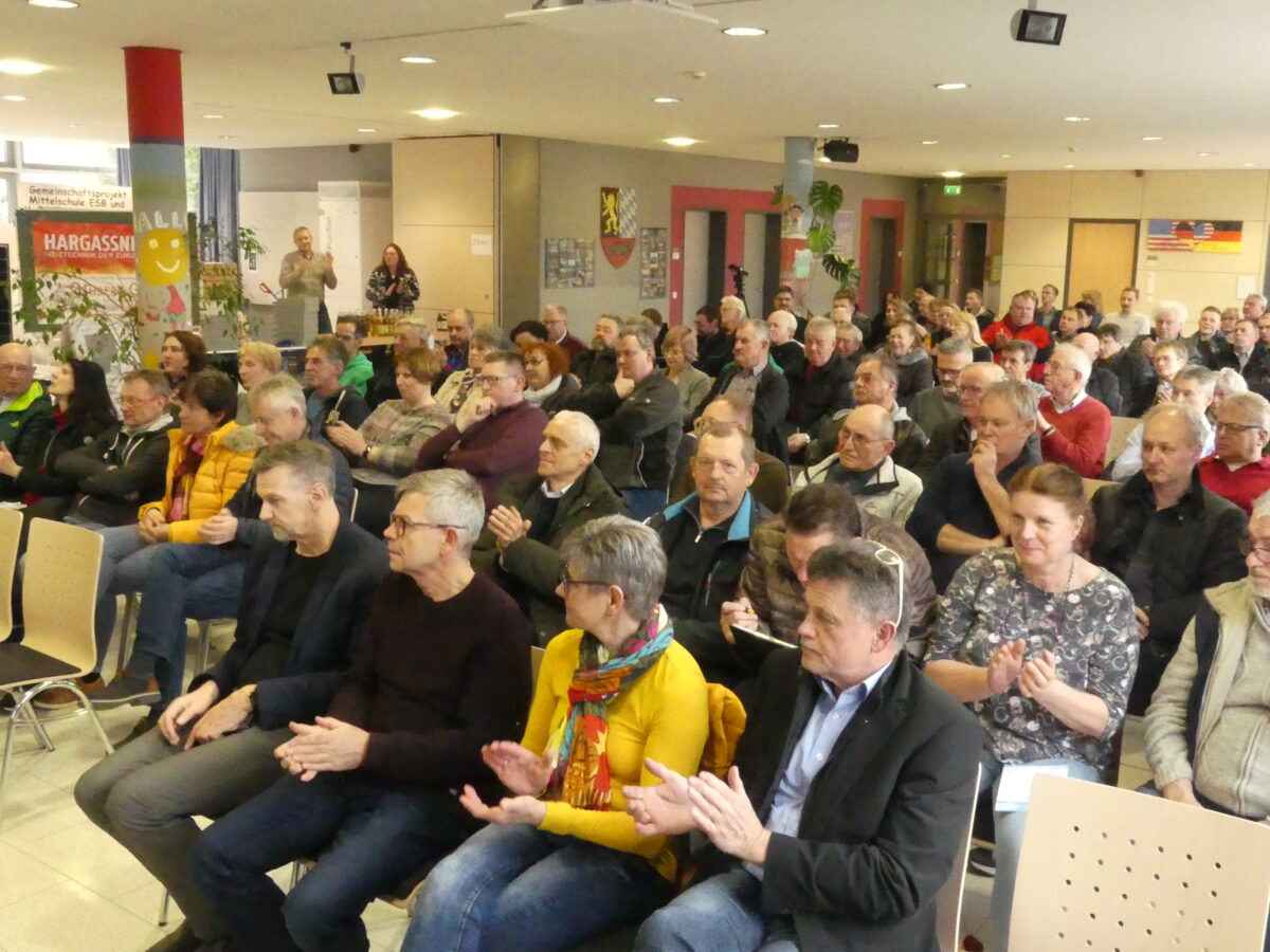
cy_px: 476
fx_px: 1284
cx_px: 635
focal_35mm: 35
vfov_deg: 40.7
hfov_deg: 52.6
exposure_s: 1/50
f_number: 7.1
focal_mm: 6.3
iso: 3200
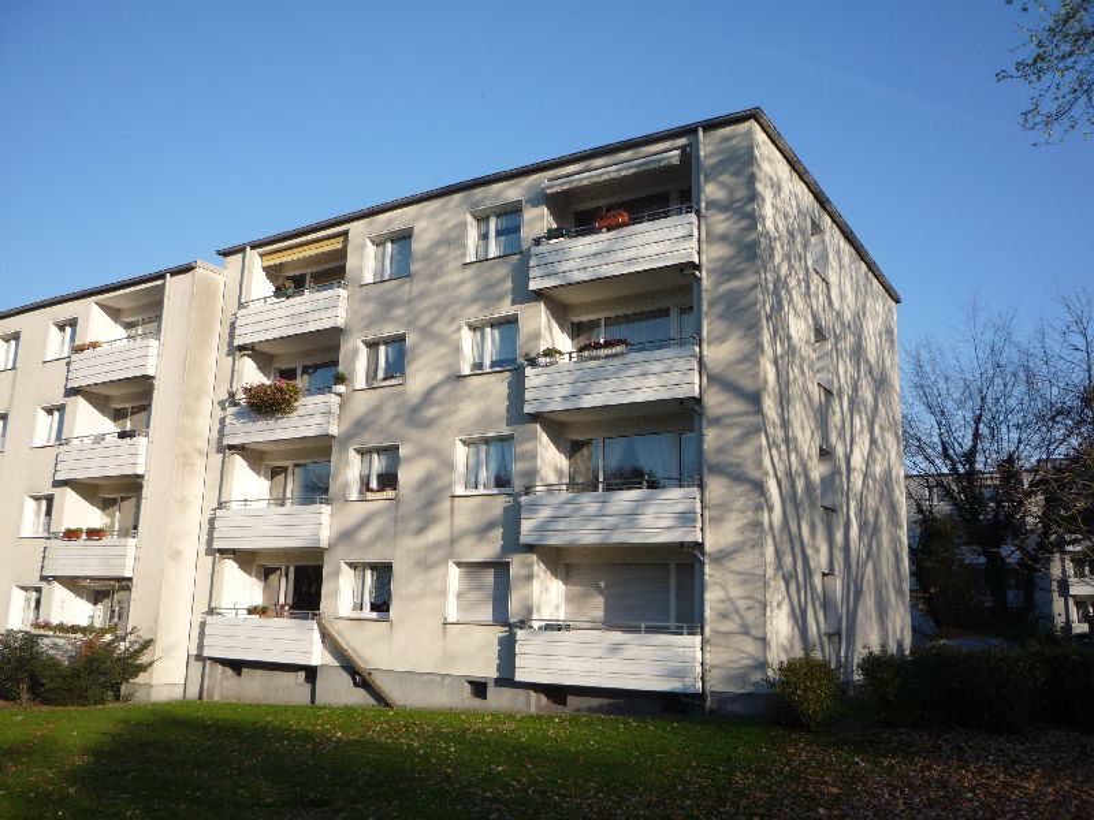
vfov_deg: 46.8
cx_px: 547
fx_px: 948
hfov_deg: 60.0
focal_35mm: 30
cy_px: 410
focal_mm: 5.2
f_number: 4.5
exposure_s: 1/400
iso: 100
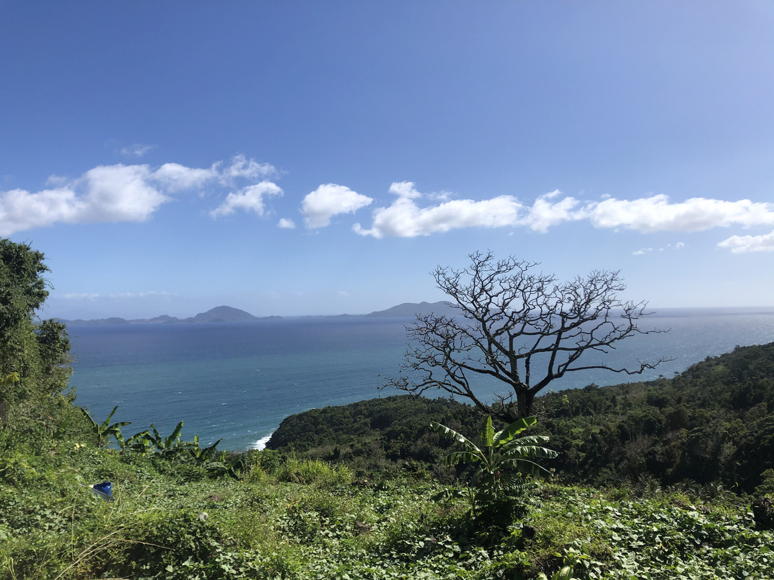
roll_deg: +1.6
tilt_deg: +2.4
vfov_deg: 49.7
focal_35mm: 28
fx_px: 626
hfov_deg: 63.4
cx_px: 387
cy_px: 290
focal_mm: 4
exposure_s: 1/4000
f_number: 1.8
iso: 20
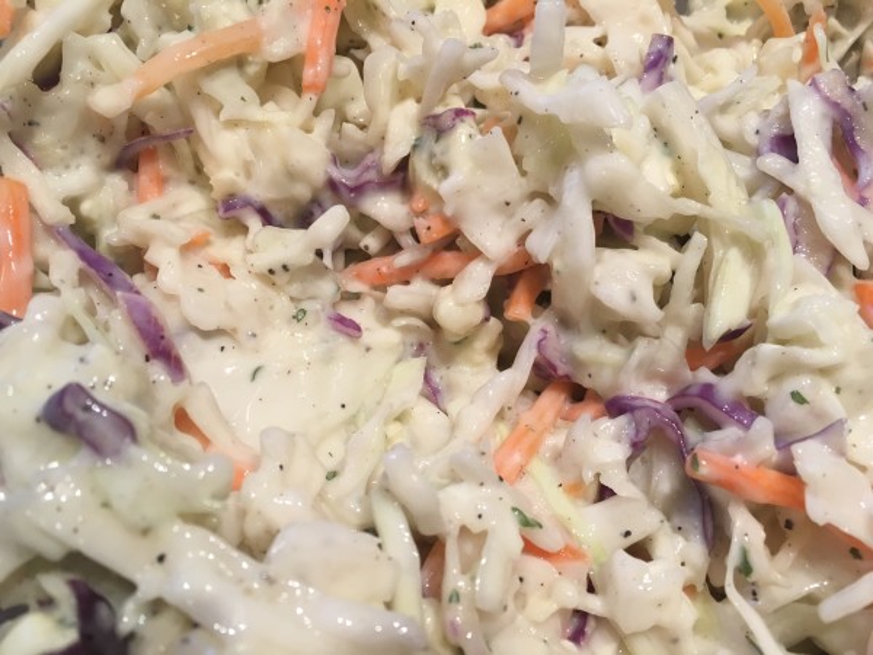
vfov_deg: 48.2
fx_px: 731
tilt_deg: -55.5
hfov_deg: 61.7
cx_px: 436
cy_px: 328
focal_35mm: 29
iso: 40
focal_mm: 4.15
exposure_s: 1/30
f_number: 2.2
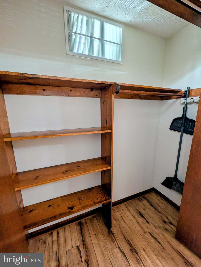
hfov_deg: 94.6
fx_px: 93
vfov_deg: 110.5
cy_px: 134
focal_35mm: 12
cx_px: 100
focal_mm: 2.02
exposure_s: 1/40
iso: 192
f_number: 1.7
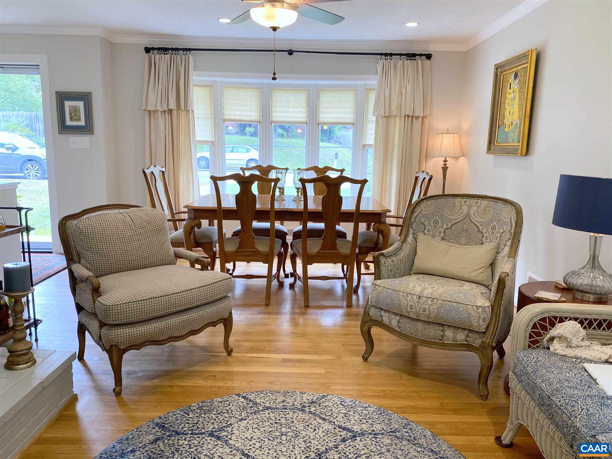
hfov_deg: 67.3
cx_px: 306
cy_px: 230
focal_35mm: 26
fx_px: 460
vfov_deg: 53.1
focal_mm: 4.25
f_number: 1.8
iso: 125
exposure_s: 1/120
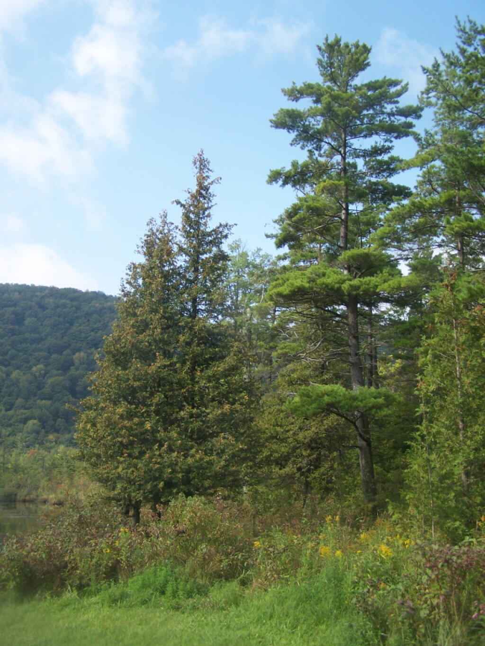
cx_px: 242
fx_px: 710
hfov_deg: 37.7
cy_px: 323
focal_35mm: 38
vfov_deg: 49.0
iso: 80
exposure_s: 1/640
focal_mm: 6.3
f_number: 2.8
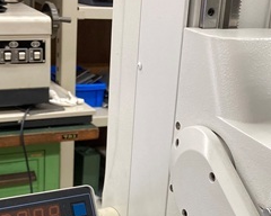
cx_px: 176
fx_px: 586
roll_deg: -7.2
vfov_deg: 20.5
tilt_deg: -25.0
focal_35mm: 73
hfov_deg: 25.9
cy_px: 204
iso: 64
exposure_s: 1/60
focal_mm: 3.99
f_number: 1.8
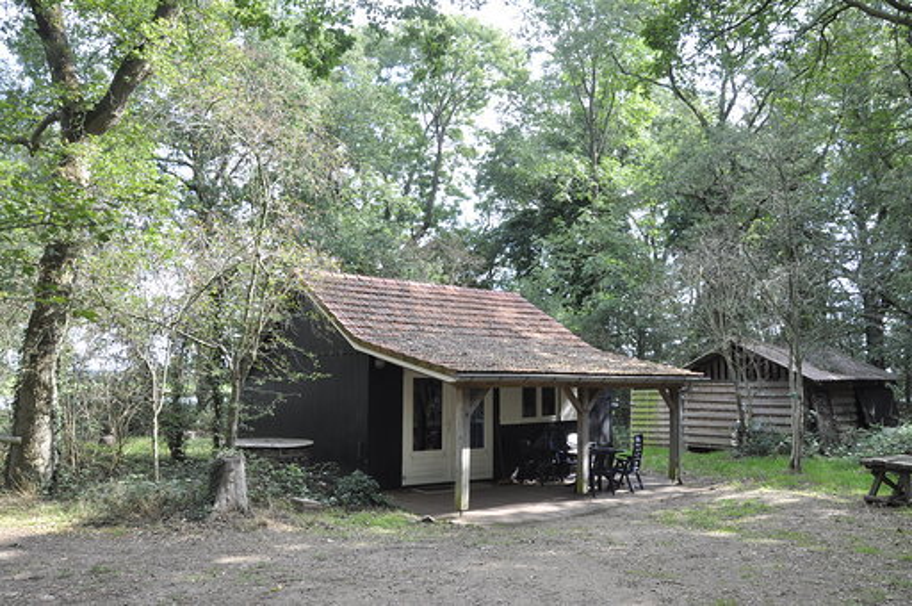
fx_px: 683
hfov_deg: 67.4
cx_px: 456
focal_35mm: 27
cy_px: 303
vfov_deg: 47.8
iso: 200
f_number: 7.1
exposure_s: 1/50
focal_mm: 18
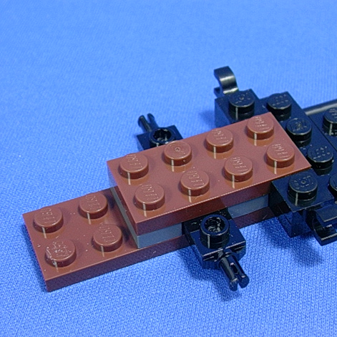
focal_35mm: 72
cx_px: 212
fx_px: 793
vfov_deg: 24.0
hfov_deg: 23.9
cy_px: 167
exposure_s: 1/13.8
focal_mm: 9
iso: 70
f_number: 3.4
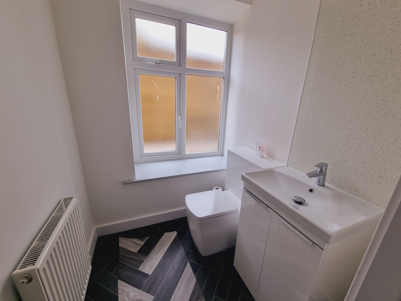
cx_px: 200
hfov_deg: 106.2
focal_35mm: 13
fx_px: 151
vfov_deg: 89.9
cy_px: 150
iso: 64
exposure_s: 1/100
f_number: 2.2
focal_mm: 2.2
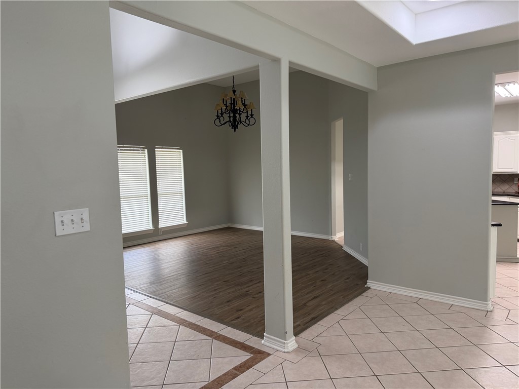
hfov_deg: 71.6
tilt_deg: -2.4
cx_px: 260
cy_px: 194
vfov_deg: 56.8
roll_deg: +0.7
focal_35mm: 24
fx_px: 360
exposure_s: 1/120
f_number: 1.78
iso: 200
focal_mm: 6.76
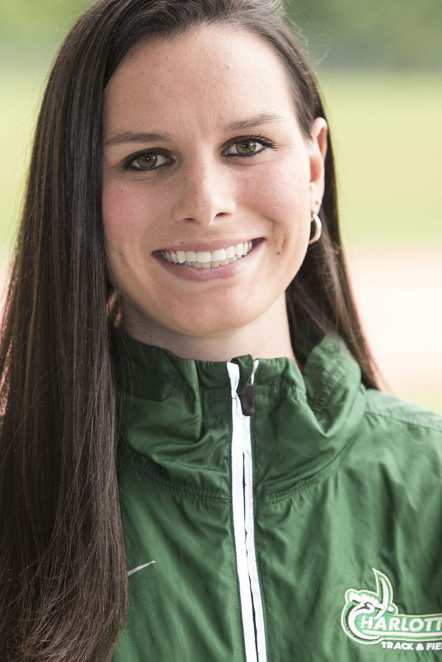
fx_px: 2799
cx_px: 210
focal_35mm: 152
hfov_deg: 9.0
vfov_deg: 13.5
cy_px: 331
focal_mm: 130
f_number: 5
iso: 200
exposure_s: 1/100
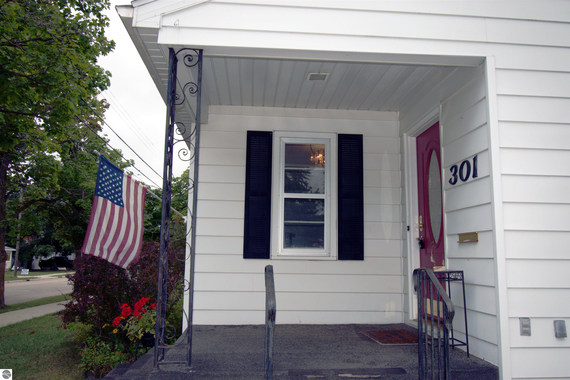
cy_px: 190
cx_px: 285
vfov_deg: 43.6
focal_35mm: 30
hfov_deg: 61.9
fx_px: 475
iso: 100
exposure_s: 1/160
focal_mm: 20
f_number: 6.3
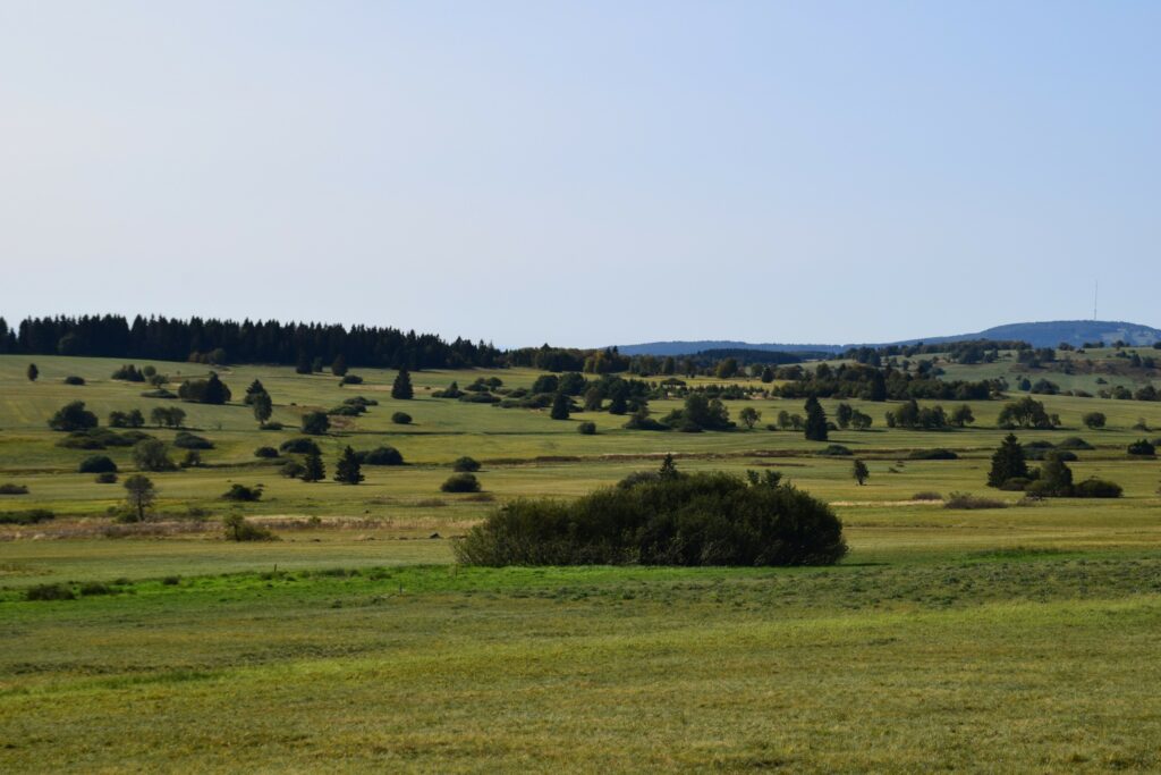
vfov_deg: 17.5
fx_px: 2516
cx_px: 580
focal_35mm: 78
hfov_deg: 26.0
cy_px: 388
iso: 220
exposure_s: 1/500
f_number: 11
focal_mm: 52
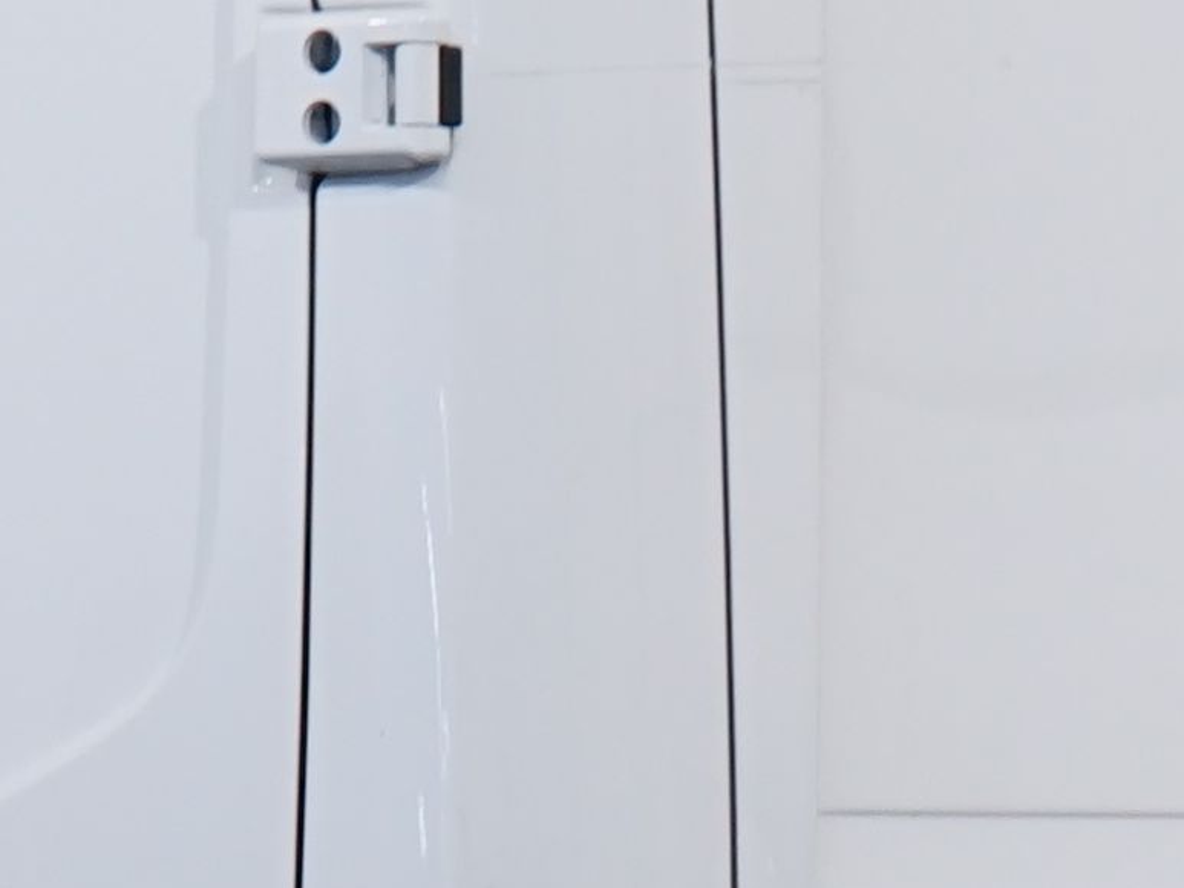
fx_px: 12760
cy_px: 1127
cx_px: 1838
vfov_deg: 4.0
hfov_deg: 5.3
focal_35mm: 373
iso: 500
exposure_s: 1/30
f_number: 5.6
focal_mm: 50
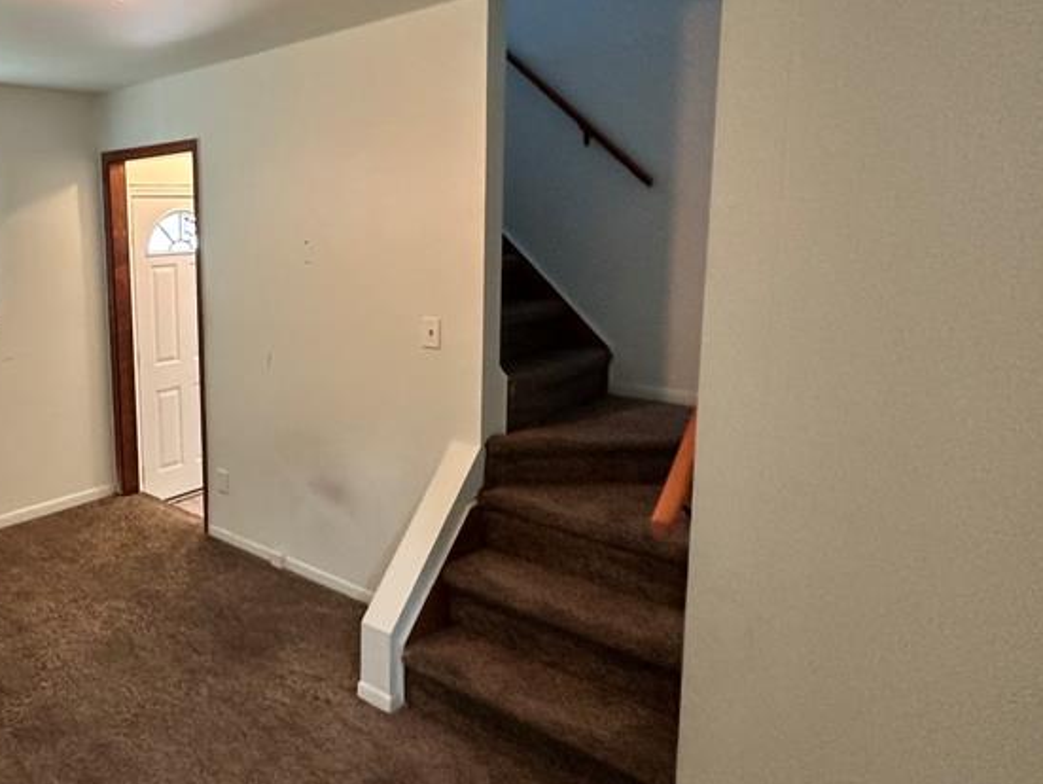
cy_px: 330
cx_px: 214
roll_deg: +1.8
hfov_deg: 61.9
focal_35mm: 26
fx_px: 784
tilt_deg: -7.7
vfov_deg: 52.9
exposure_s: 1/60
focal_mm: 2.22
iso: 400
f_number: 2.2
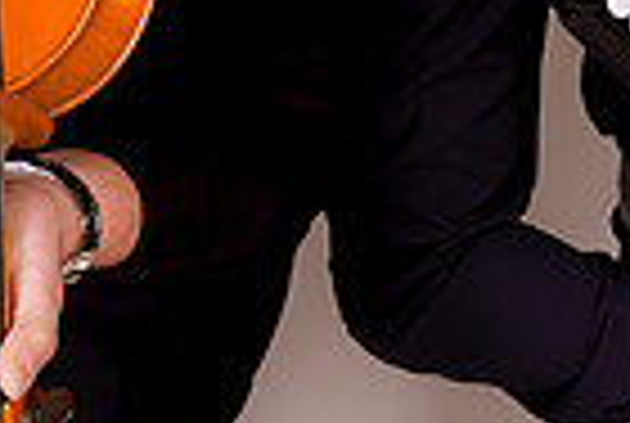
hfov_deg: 10.2
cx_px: 487
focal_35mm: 201
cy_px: -698
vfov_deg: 6.4
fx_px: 3525
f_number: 6.3
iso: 100
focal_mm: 35
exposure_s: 1/80
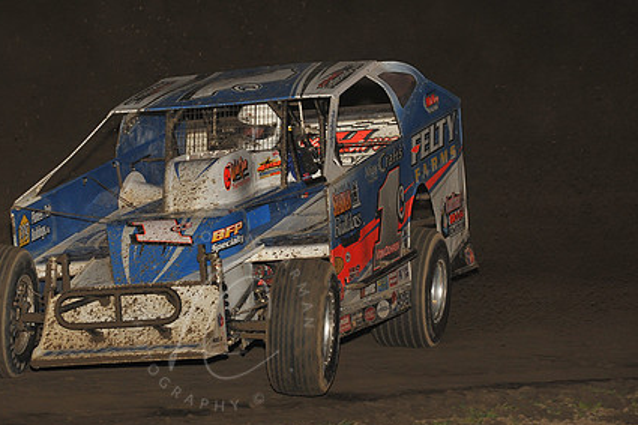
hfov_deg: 10.4
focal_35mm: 198
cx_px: 222
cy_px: 182
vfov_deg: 6.9
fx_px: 3507
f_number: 8
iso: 1000
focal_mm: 145
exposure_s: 1/320
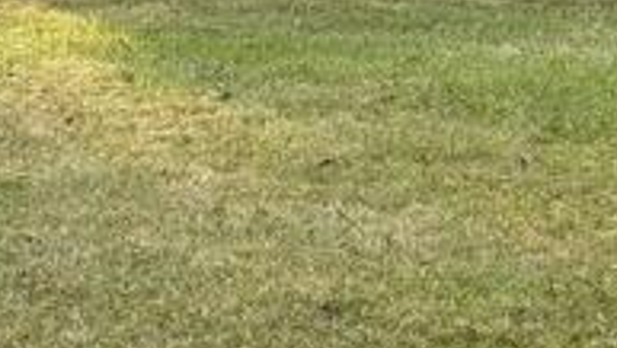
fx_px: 2833
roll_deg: +0.6
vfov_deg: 6.8
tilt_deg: +2.8
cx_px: 697
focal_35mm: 173
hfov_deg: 12.2
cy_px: -374
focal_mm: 6.76
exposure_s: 1/646
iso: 100
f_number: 1.78
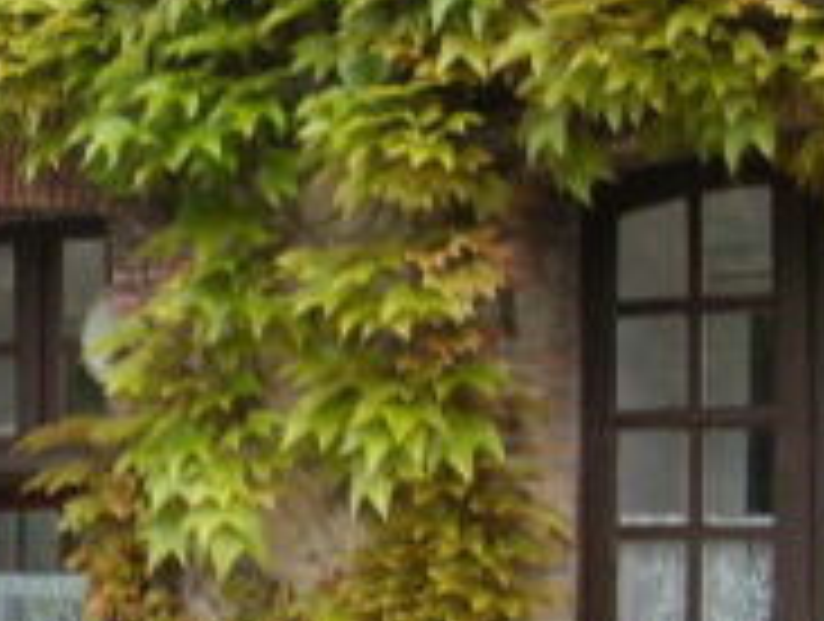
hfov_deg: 13.3
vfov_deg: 10.3
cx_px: -72
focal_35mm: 145
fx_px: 3458
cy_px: 430
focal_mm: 6.3
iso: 80
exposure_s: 1/60
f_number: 7.7
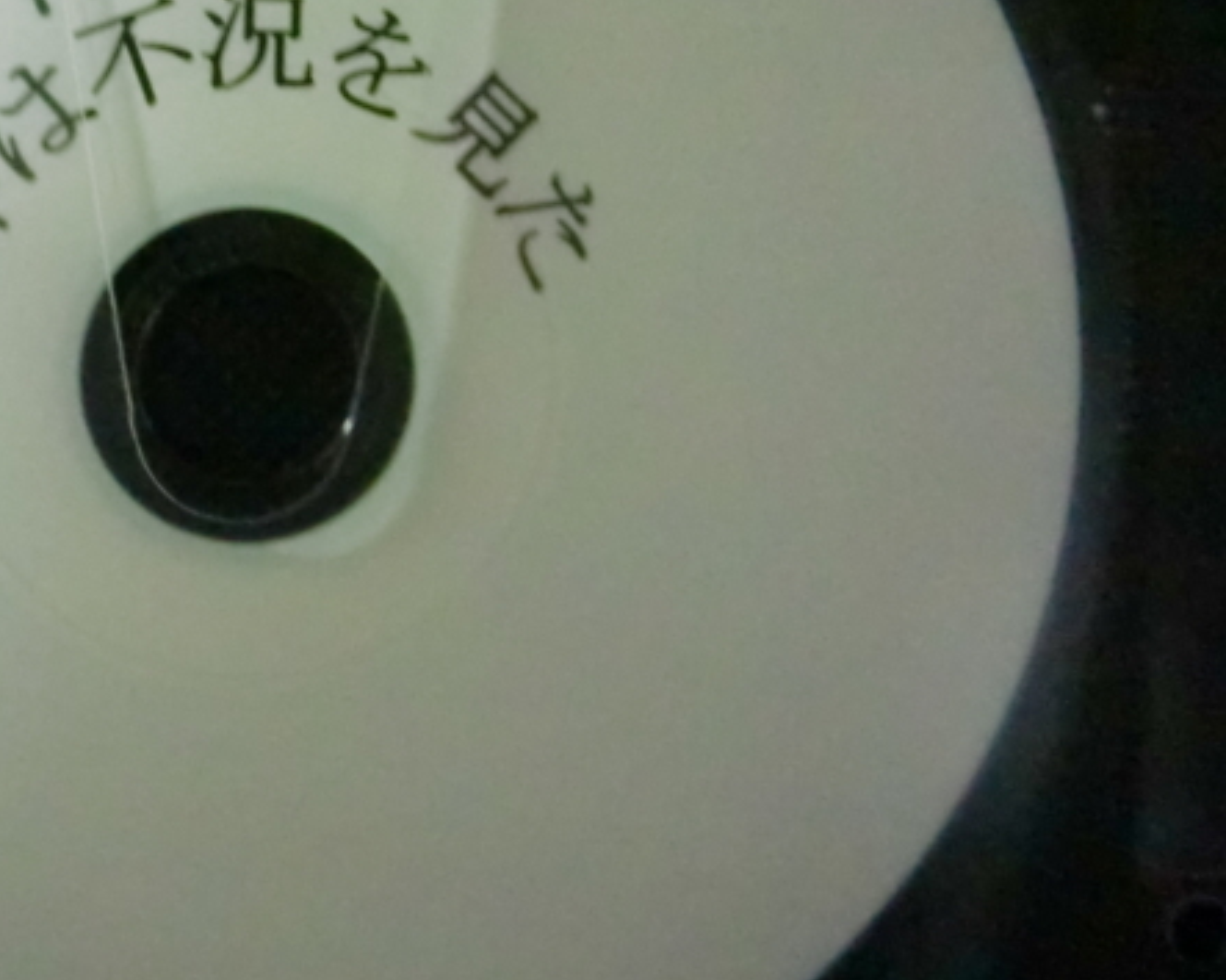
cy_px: 332
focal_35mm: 67
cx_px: 219
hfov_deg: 27.7
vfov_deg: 22.7
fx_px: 2430
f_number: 3.9
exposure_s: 1/30
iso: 1600
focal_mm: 6.66
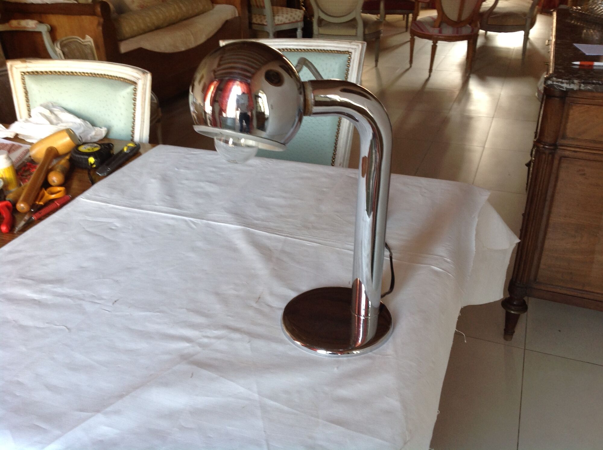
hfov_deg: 52.7
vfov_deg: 40.6
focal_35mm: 35
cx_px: 302
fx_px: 609
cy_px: 225
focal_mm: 4.28
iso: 64
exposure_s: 1/15
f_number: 2.4
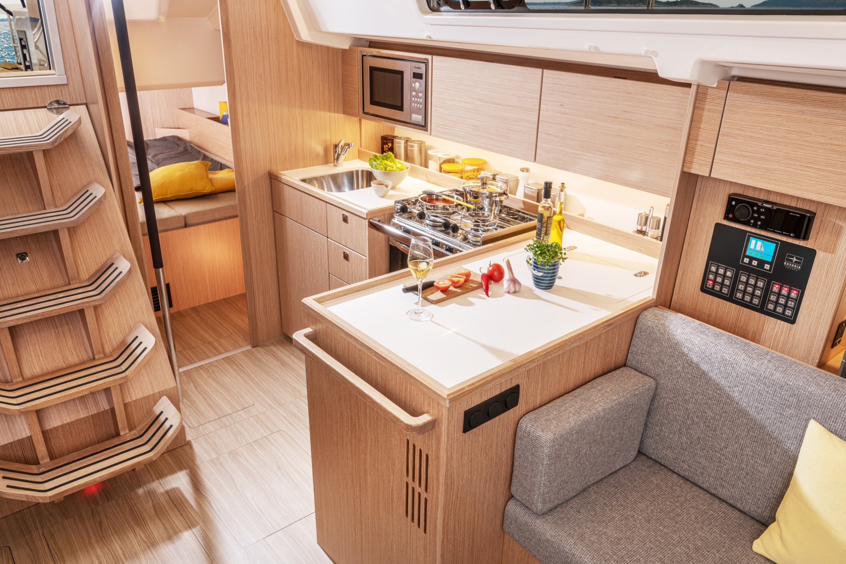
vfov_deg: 45.0
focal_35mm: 29
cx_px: 423
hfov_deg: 63.7
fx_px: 681
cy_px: 282
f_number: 14
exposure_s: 1/4
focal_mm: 29
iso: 160
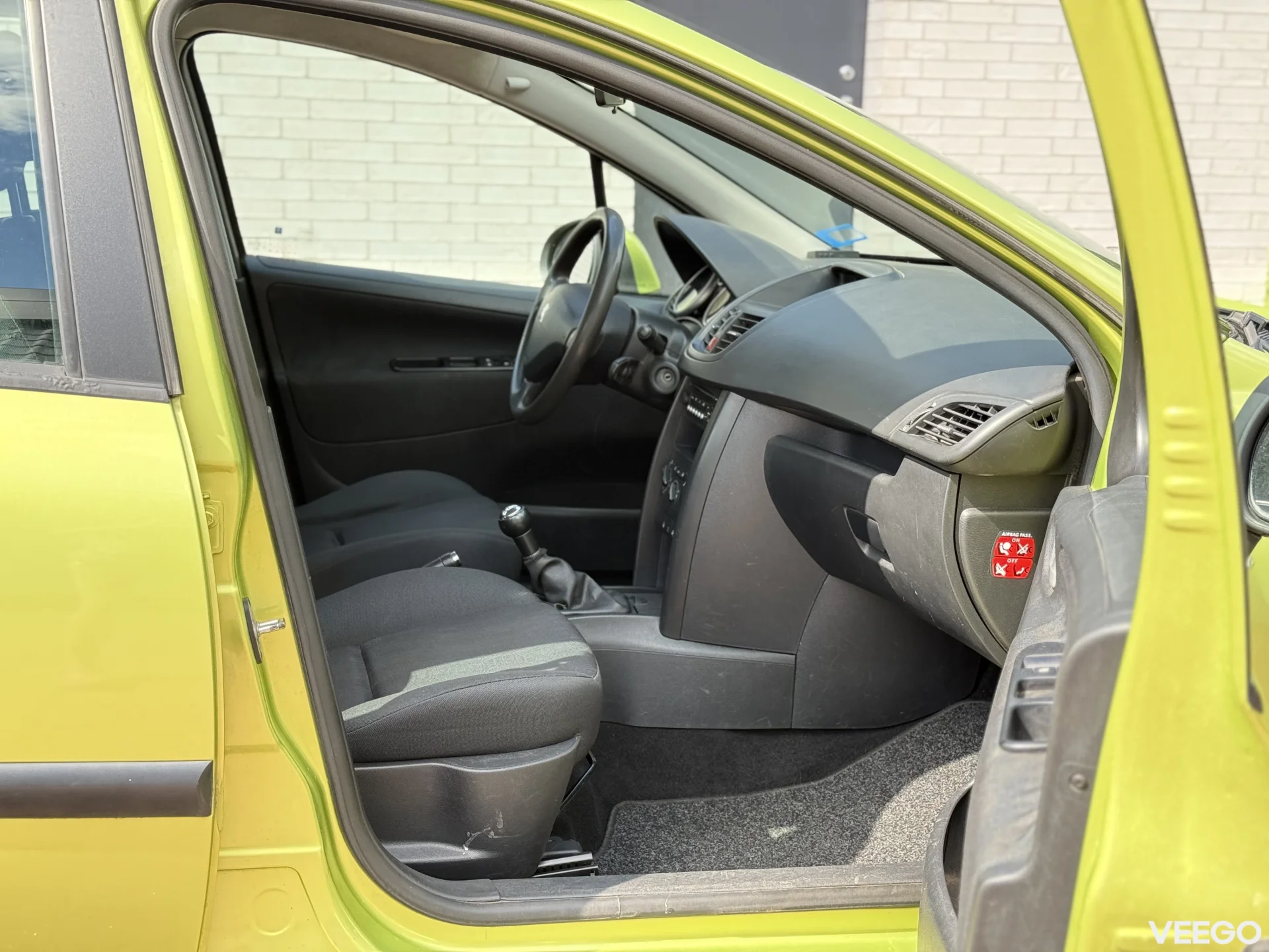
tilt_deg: -10.8
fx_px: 1760
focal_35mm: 48
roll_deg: -1.2
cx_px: 634
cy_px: 476
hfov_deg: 39.7
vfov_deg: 30.3
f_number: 1.78
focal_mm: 6.76
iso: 160
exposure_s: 1/243
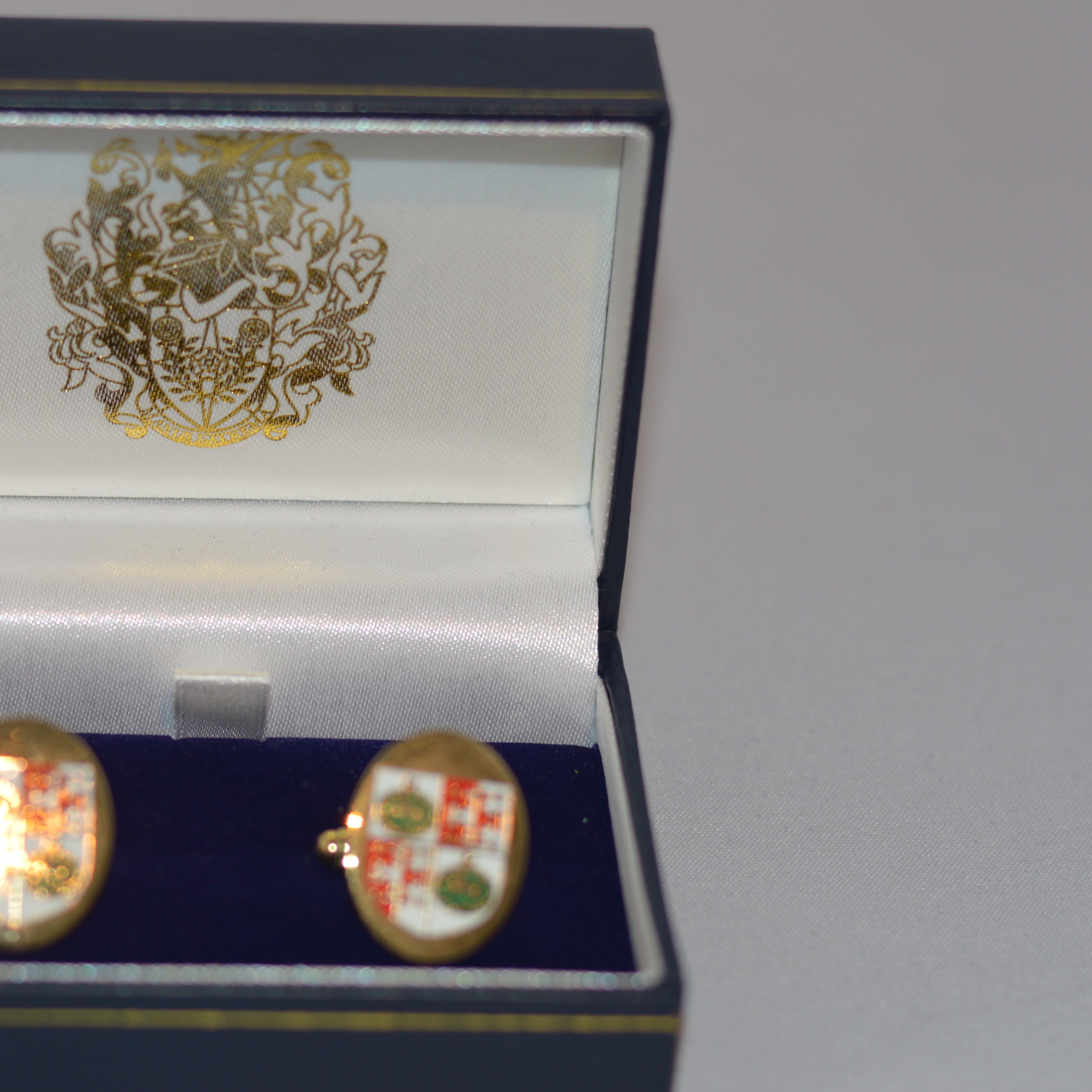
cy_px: 491
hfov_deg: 16.2
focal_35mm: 107
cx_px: 221
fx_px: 3819
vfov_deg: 16.3
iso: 180
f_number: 2.8
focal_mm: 50
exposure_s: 1/125
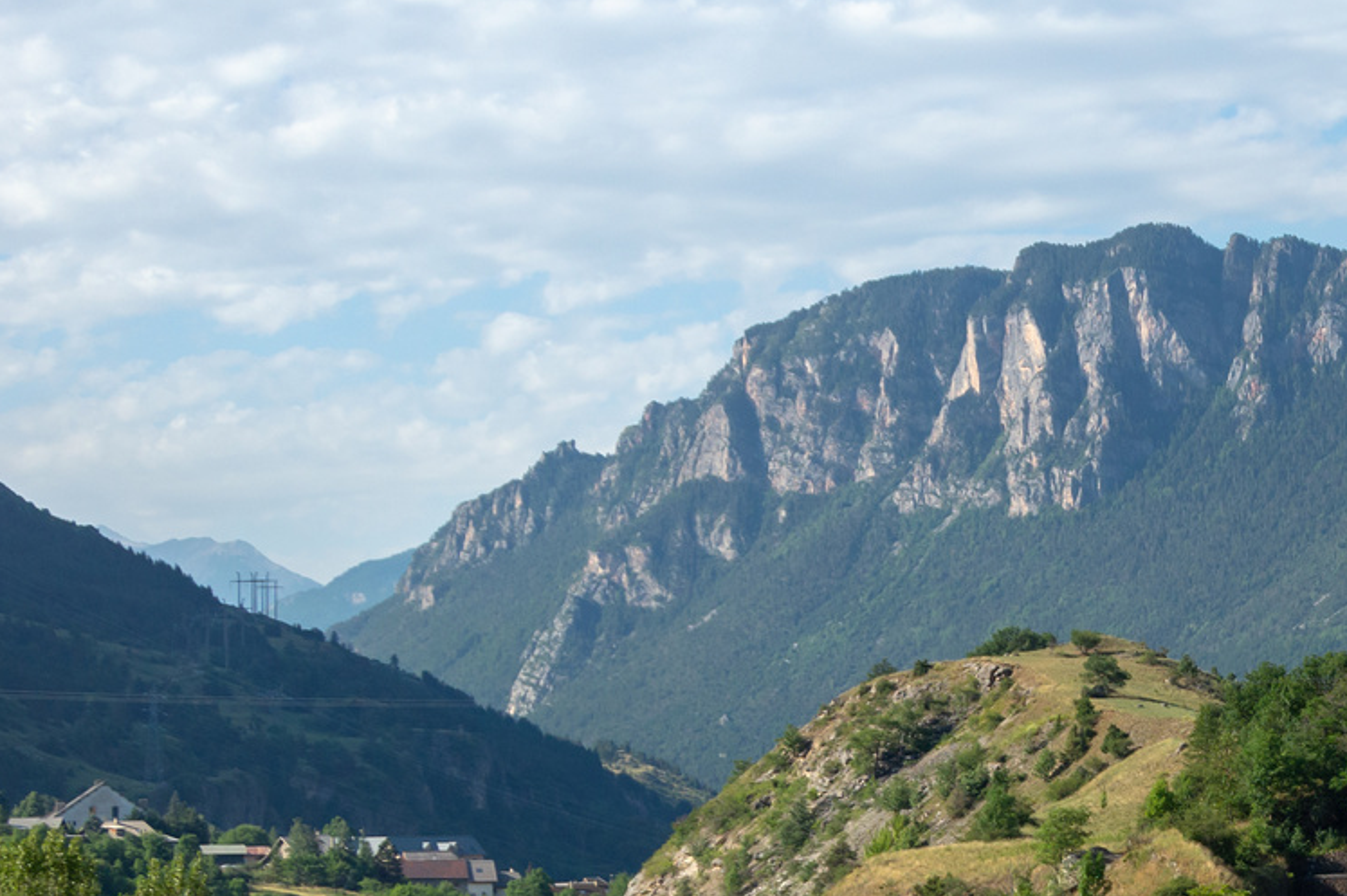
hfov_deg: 17.9
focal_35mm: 108
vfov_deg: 12.7
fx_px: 4038
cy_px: 524
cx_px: 1668
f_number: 5
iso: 200
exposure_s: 1/640
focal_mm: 28
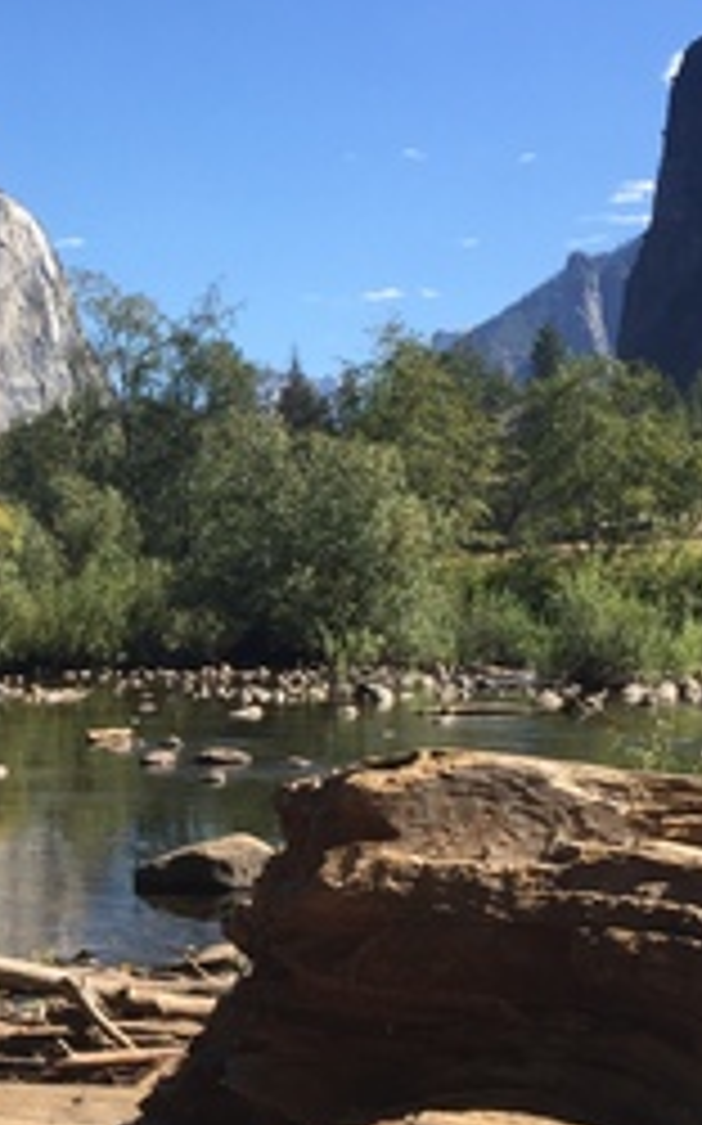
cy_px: 693
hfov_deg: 19.3
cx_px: -99
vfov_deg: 31.9
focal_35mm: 64
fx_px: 1961
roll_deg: +2.0
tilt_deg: -1.6
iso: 32
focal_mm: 4.15
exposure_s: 1/1130
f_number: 2.2
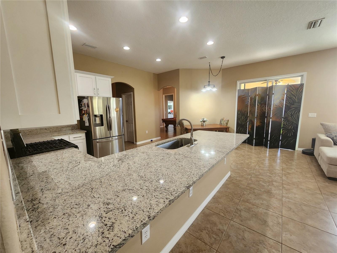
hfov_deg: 106.2
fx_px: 127
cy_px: 126
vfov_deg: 89.9
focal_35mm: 13
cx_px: 168
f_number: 2.2
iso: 250
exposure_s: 1/60
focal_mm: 2.2
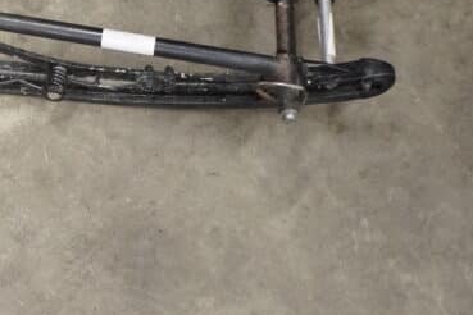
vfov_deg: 17.7
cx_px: -144
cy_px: -11
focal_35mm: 75
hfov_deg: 23.7
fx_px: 985
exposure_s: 1/60
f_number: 5.6
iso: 2000
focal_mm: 18
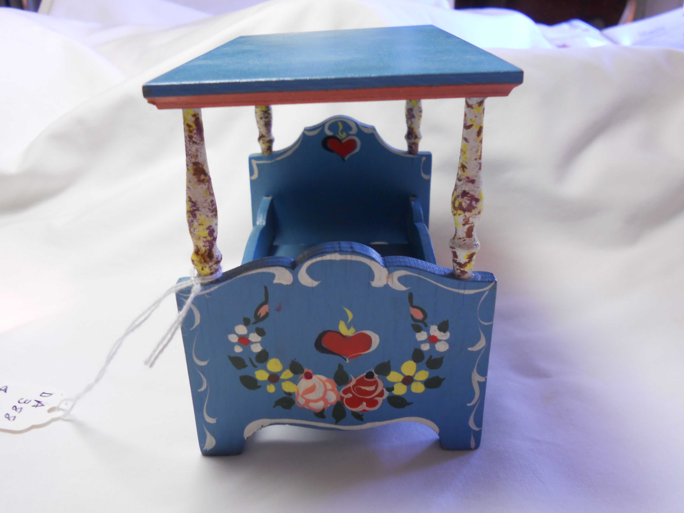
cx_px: 342
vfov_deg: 44.2
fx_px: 632
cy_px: 256
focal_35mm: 32
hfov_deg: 56.8
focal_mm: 5.8
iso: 160
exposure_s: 1/30
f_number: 3.5
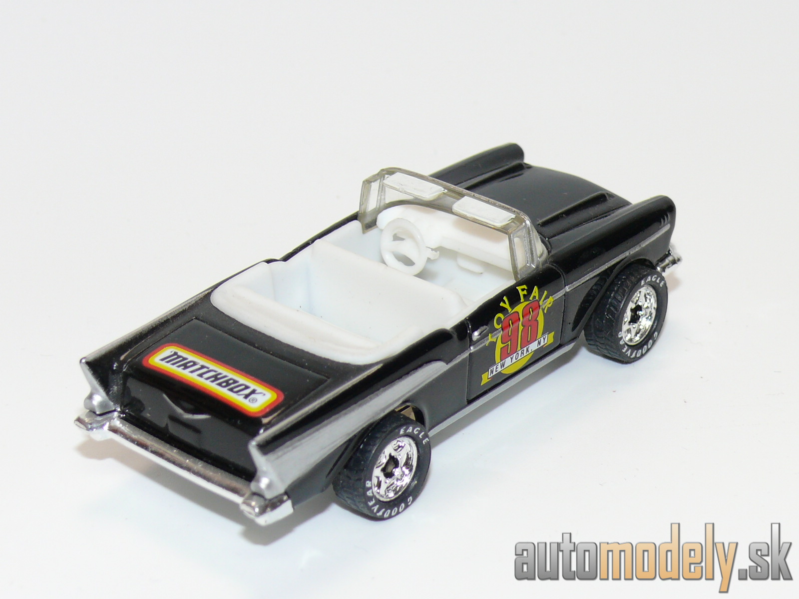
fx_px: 2377
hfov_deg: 19.1
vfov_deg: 14.4
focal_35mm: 103
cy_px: 300
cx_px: 400
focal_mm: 13.5
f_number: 4
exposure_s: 1/30
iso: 100
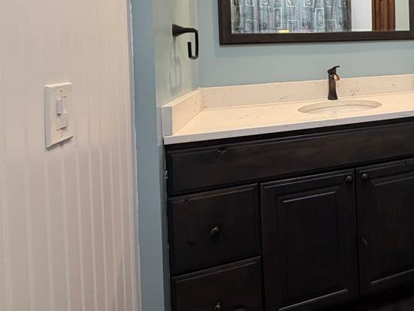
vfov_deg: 49.0
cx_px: 379
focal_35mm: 26
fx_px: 311
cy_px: 48
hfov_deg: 57.0
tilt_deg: -0.6
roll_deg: +1.7
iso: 250
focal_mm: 2.22
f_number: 2.2
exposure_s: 1/60
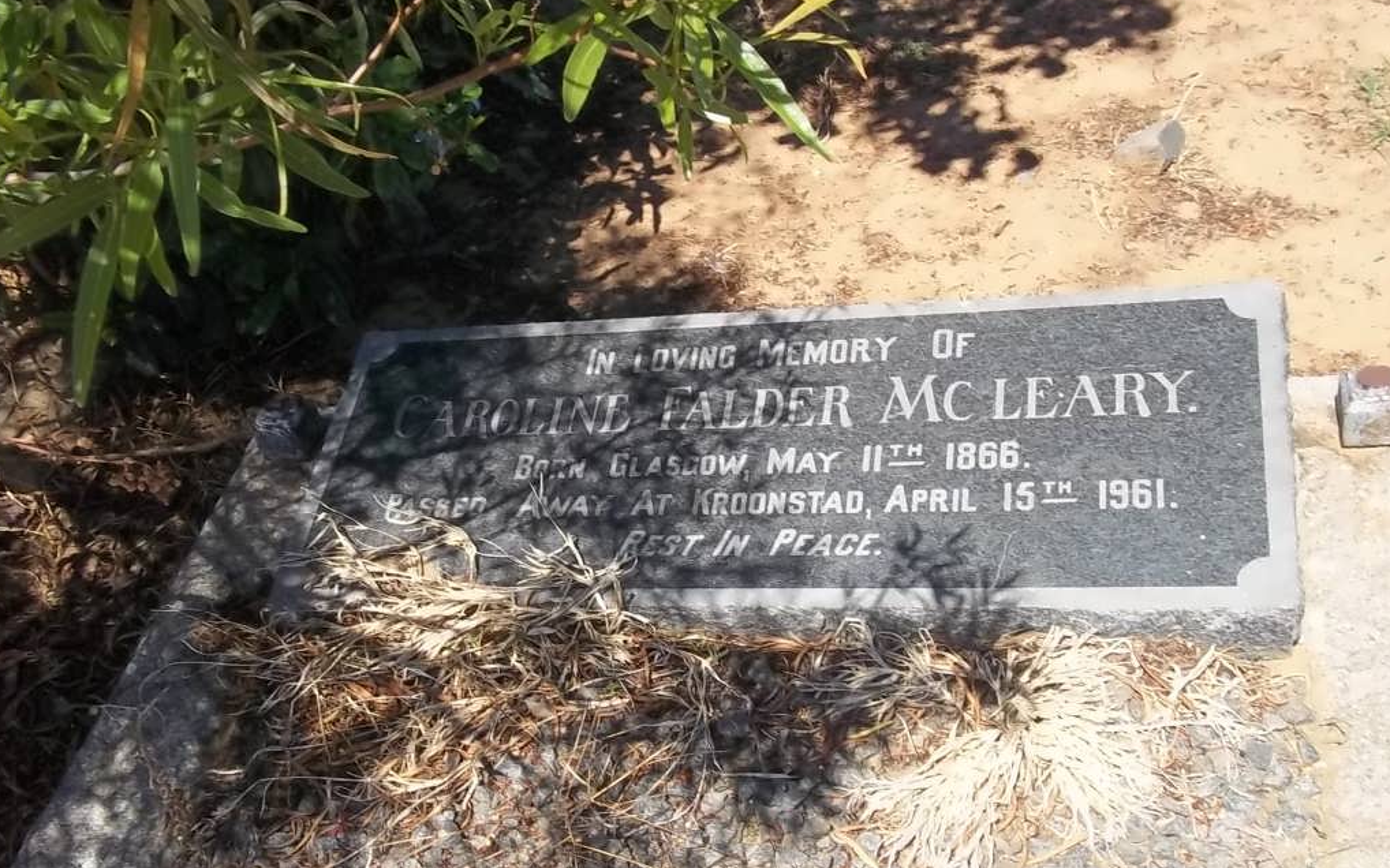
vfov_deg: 31.9
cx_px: 672
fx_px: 1515
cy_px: 527
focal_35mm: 40
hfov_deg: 49.3
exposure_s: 1/320
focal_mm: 5.7
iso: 80
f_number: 5.5
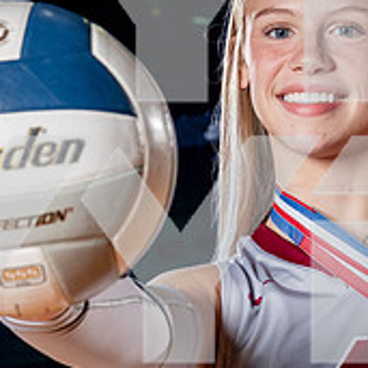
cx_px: 269
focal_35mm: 217
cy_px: 251
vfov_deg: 8.1
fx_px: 2610
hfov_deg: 8.1
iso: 250
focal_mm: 70
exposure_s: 1/250
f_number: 8
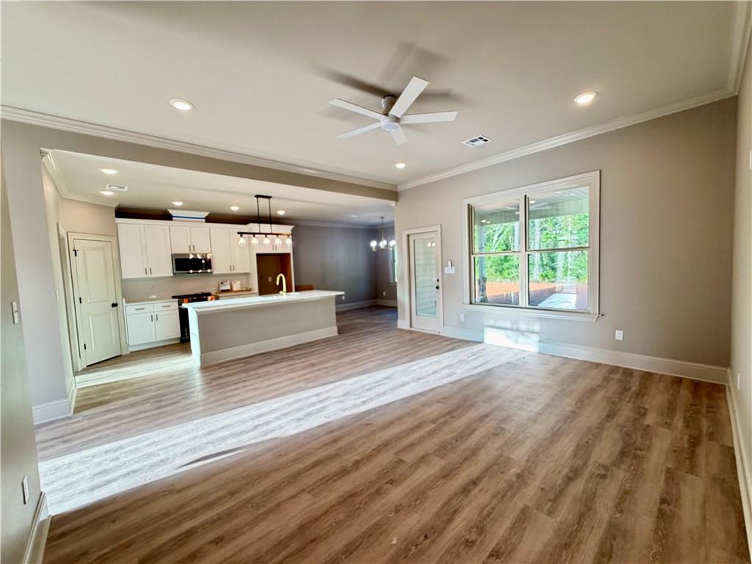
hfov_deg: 102.1
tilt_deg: -3.9
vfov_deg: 85.7
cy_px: 282
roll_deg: +2.4
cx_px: 376
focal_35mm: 14
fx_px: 304
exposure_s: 1/120
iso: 200
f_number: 2.2
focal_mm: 2.22
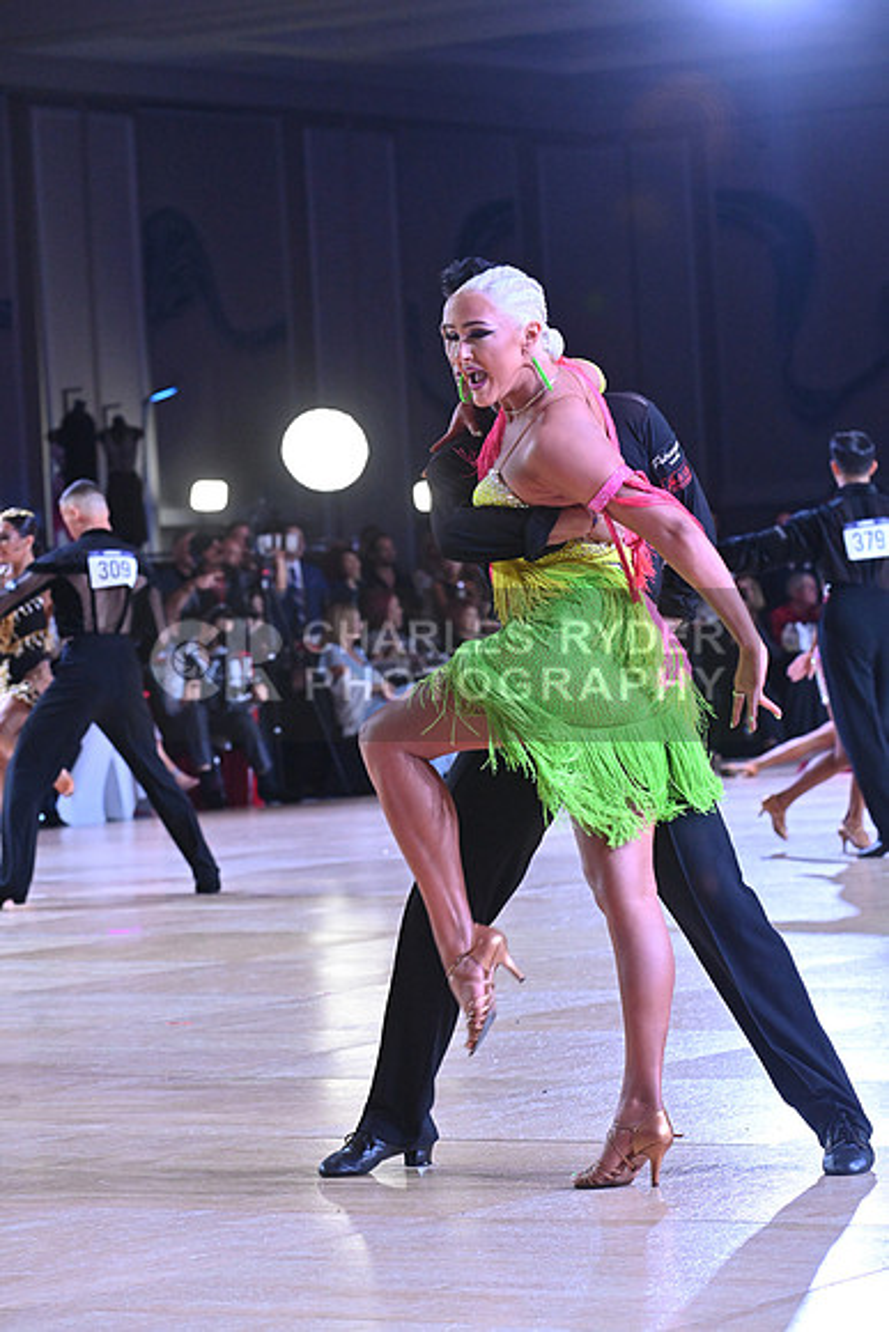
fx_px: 4997
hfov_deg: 10.2
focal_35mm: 135
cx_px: 444
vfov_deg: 15.2
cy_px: 666
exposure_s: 1/400
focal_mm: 135
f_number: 8
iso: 4000
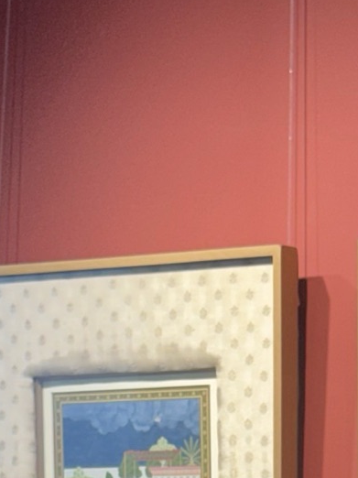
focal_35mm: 184
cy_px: 867
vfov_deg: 10.1
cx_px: 355
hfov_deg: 8.0
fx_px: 2539
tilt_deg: -3.1
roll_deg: -2.1
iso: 64
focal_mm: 6.76
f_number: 1.78
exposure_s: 1/383
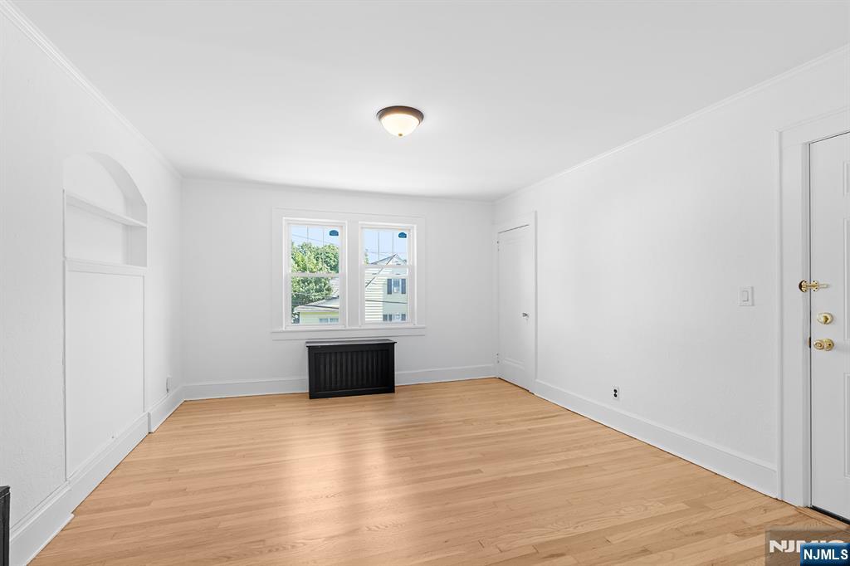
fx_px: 378
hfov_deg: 96.8
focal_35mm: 16
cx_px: 425
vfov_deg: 73.7
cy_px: 283
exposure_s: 1/3
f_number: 8
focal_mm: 16
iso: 100
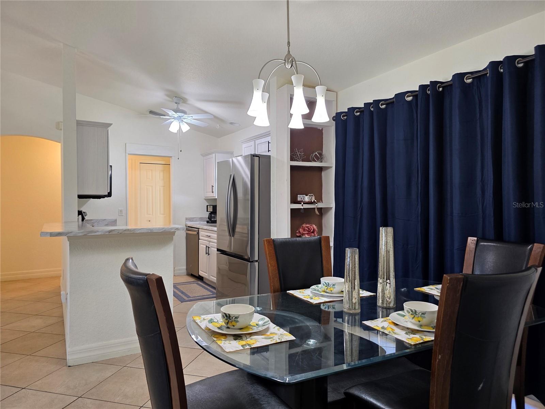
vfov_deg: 58.9
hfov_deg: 73.9
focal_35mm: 23
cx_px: 272
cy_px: 204
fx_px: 362
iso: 200
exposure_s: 1/120
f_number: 1.7
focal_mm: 6.3
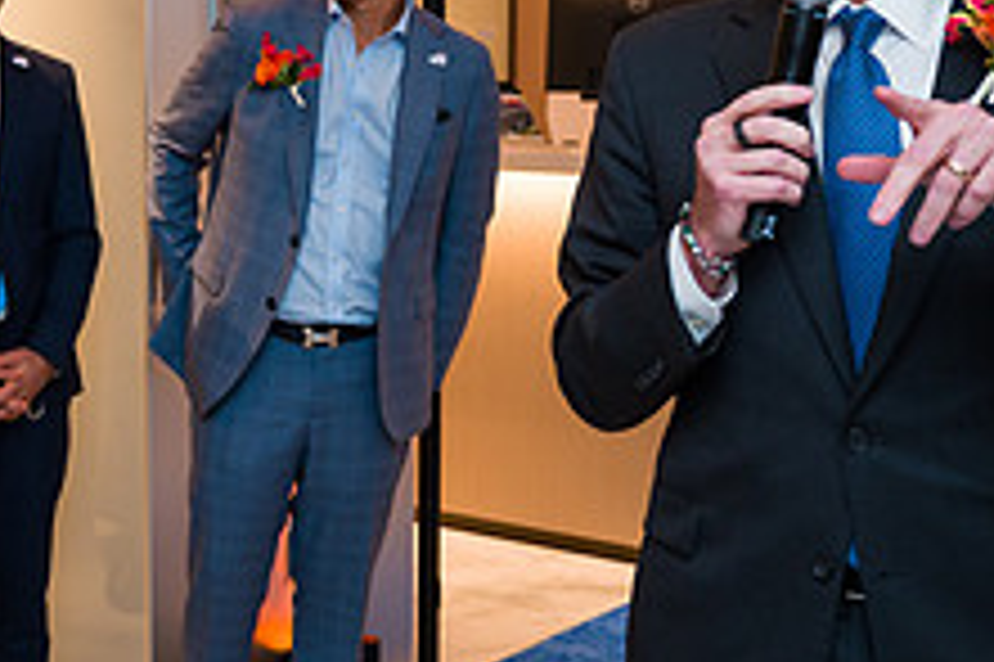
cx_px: -292
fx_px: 2124
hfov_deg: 23.4
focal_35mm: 77
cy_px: 180
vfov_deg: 17.6
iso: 800
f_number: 3.2
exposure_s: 1/160
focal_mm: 29
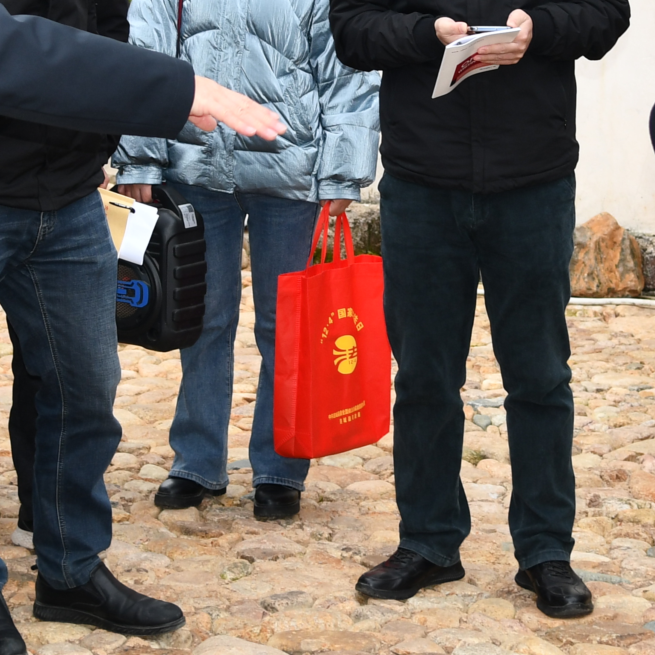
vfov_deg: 12.4
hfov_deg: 12.6
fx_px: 2976
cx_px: 309
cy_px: 12
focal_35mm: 139
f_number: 4
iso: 180
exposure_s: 1/250
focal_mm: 30
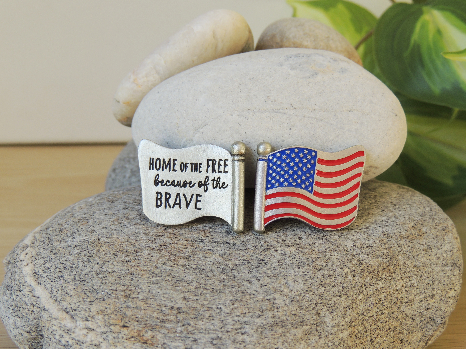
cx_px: 233
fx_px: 633
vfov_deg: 30.9
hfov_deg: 40.4
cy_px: 174
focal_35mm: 47
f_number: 3.5
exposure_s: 1/50
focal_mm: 8.3
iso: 100
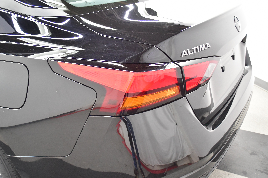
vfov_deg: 34.2
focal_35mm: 39
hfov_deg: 49.6
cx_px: 134
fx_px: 290
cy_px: 89
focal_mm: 26
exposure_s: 1/40
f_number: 4.2
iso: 2800
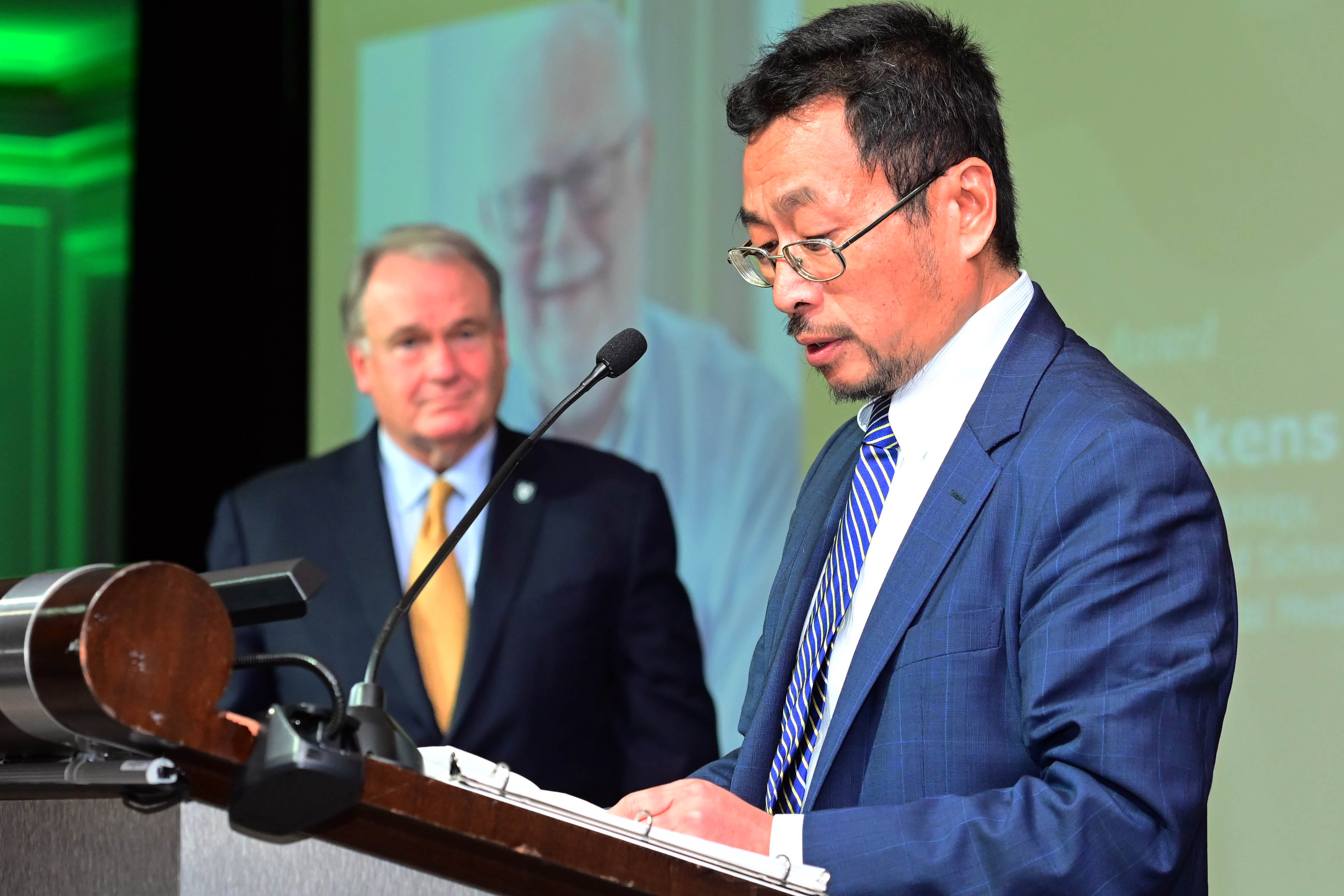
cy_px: 448
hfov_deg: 15.2
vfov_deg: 10.2
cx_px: 672
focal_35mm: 135
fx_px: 5040
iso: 3200
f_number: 5
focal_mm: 90
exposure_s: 1/200
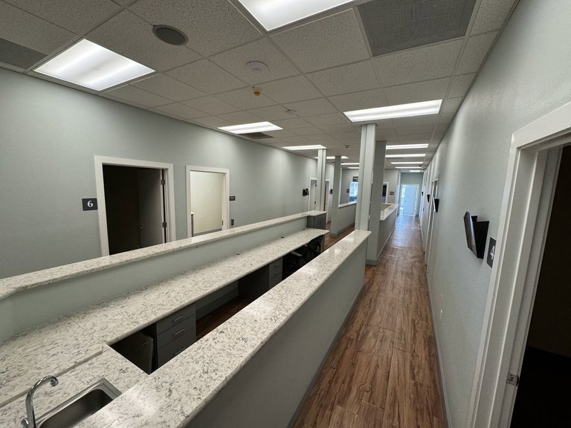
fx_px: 231
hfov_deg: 102.1
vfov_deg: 85.7
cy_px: 214
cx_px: 286
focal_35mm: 14
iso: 200
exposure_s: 1/102
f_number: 2.2
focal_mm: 2.22
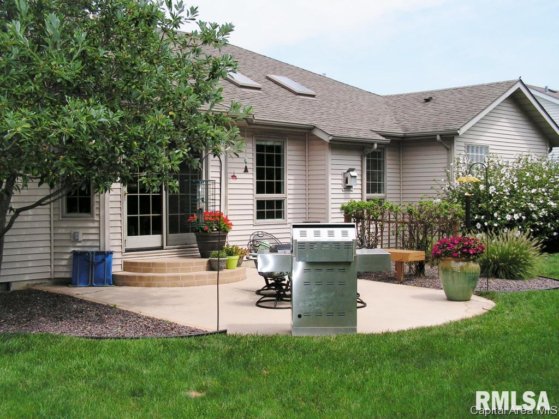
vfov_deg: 32.9
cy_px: 210
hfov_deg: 42.9
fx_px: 711
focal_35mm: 44
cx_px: 280
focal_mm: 7.4
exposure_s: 1/1250
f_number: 3.2
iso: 64
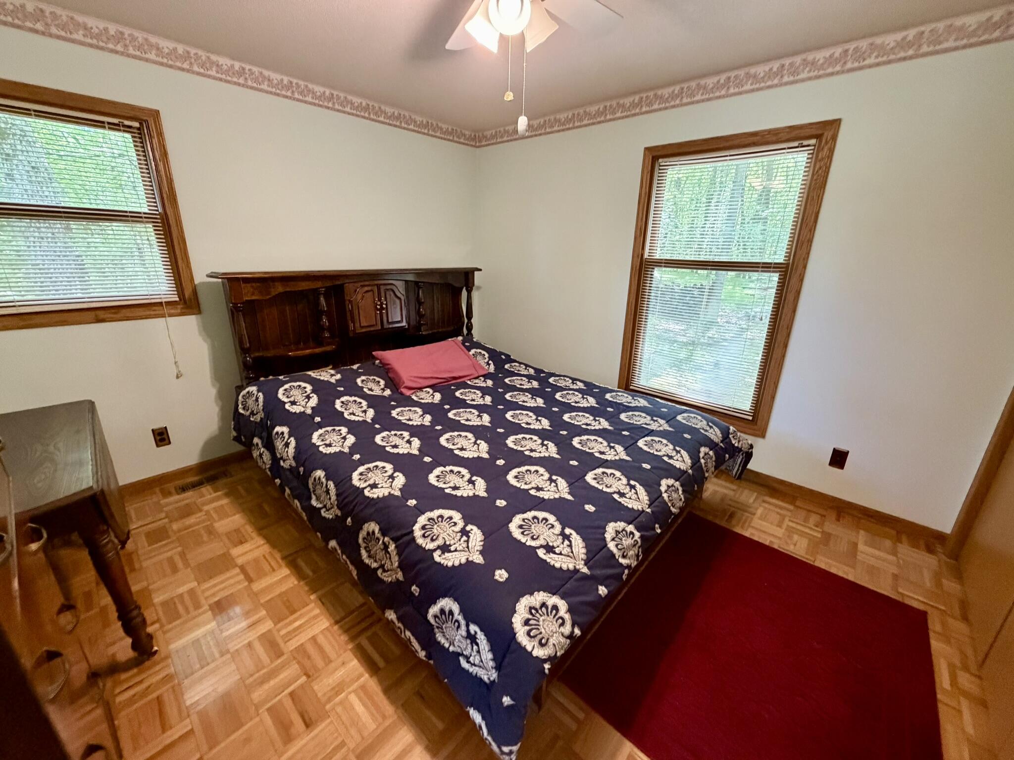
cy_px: 380
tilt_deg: -17.0
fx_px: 410
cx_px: 507
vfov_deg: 85.7
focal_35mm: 14
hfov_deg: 102.1
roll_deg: -1.6
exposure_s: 1/60
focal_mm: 2.22
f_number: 2.2
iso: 500
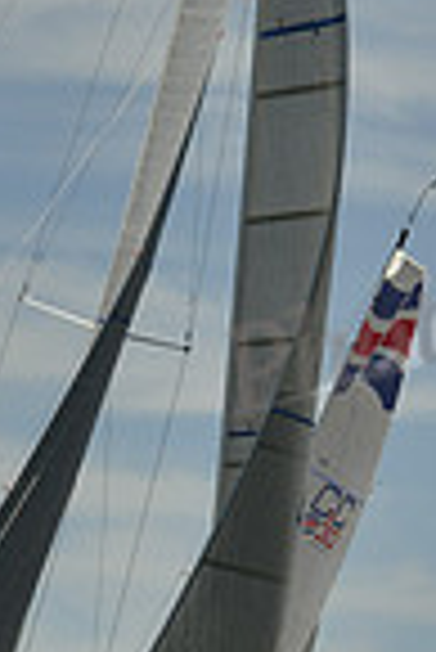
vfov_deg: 7.3
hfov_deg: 4.9
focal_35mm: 280
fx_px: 5074
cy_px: 598
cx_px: -7
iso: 280
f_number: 9
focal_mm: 70
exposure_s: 1/1600
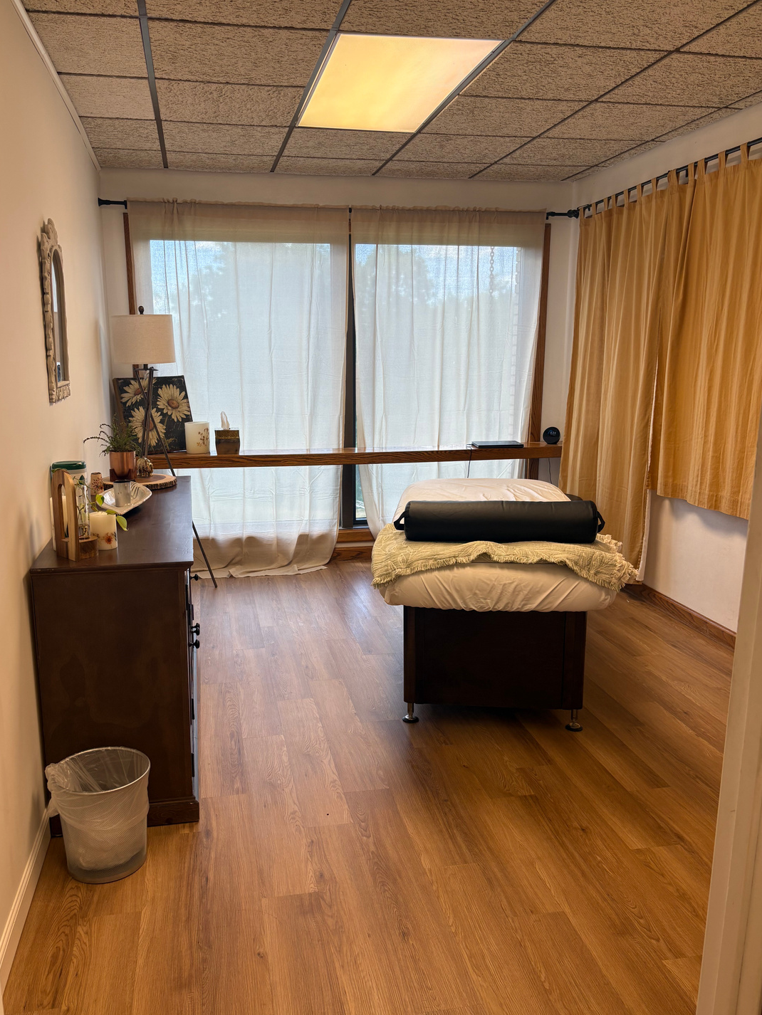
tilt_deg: -12.1
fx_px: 822
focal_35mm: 28
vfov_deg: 63.4
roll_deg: +0.1
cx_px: 357
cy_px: 528
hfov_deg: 49.7
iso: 64
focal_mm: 5.96
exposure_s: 1/120
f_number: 1.6
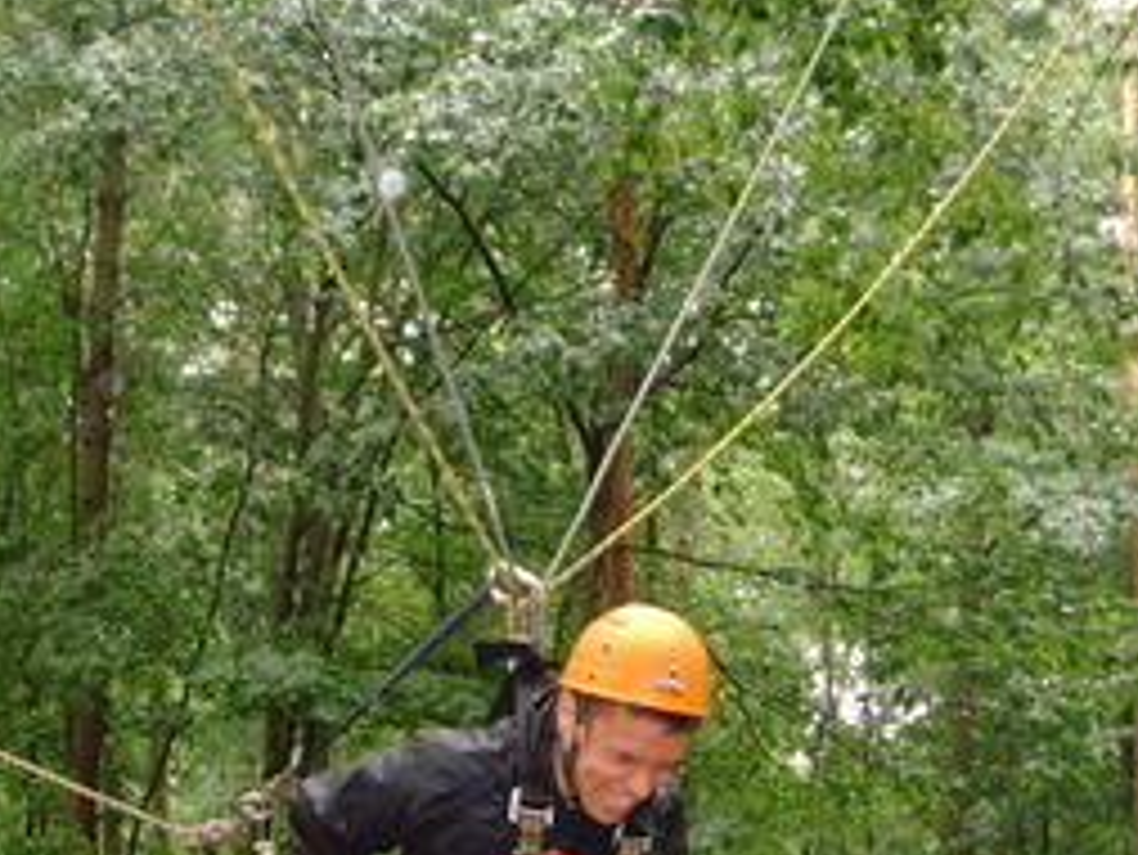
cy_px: 803
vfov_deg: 18.8
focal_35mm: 77
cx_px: 463
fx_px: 2533
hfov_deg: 25.3
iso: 400
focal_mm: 6.6
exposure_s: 1/45
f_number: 3.5
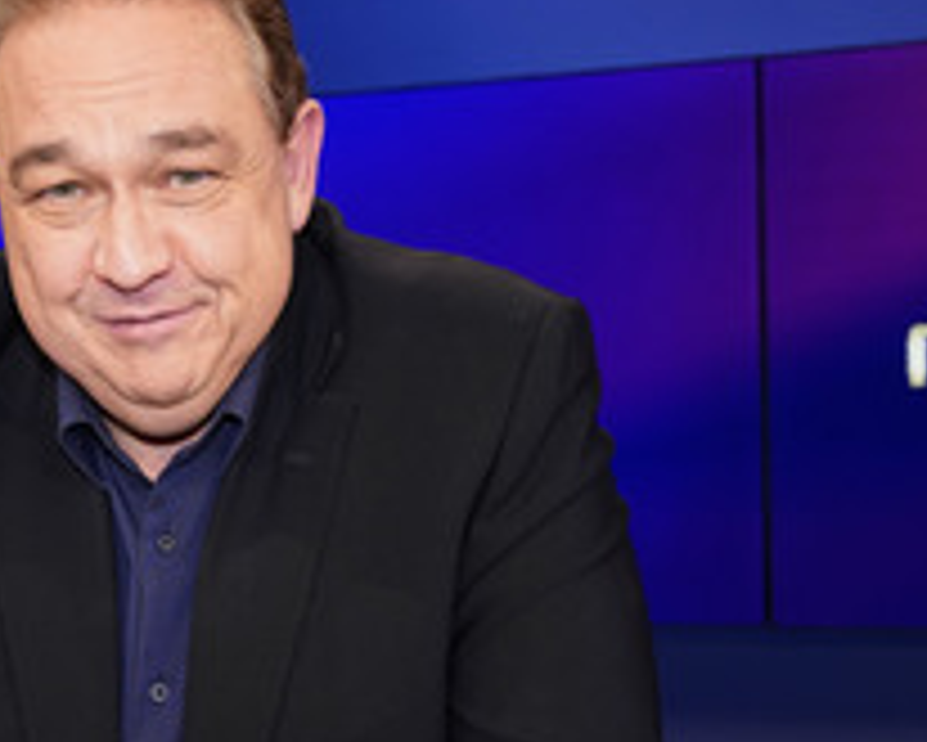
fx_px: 2141
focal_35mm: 78
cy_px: 504
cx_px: 119
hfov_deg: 23.9
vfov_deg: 19.6
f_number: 5
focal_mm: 38
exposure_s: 1/125
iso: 2000
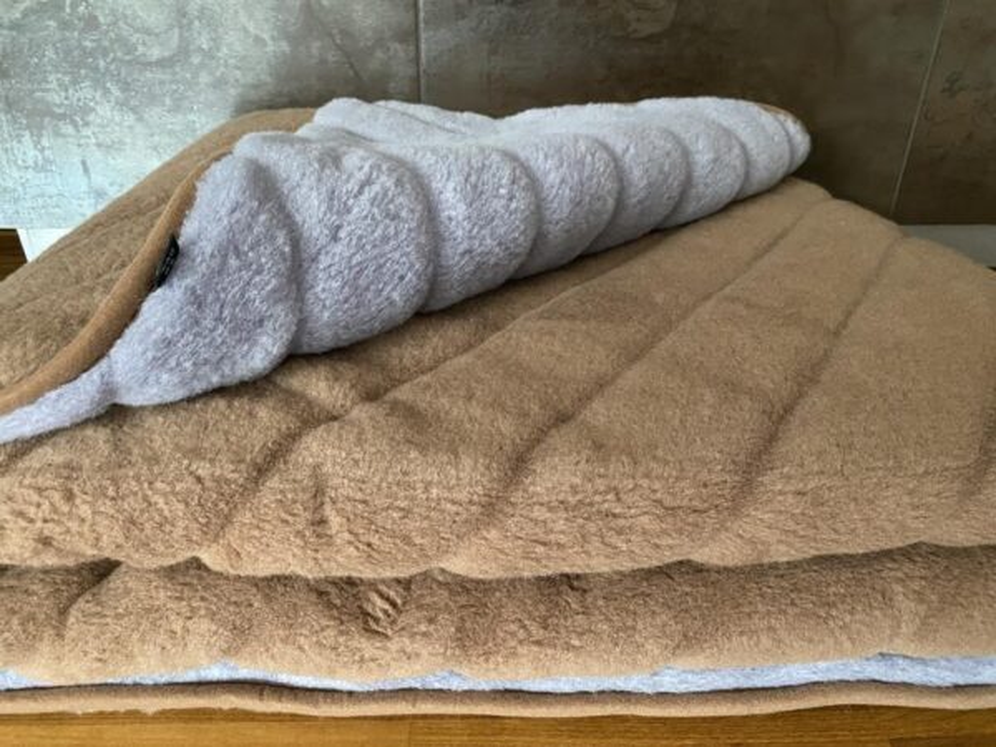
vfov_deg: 53.1
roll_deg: -0.9
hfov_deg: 67.3
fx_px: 748
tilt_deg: -29.6
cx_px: 498
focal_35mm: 26
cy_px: 374
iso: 500
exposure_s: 1/41
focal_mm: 4.25
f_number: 1.8
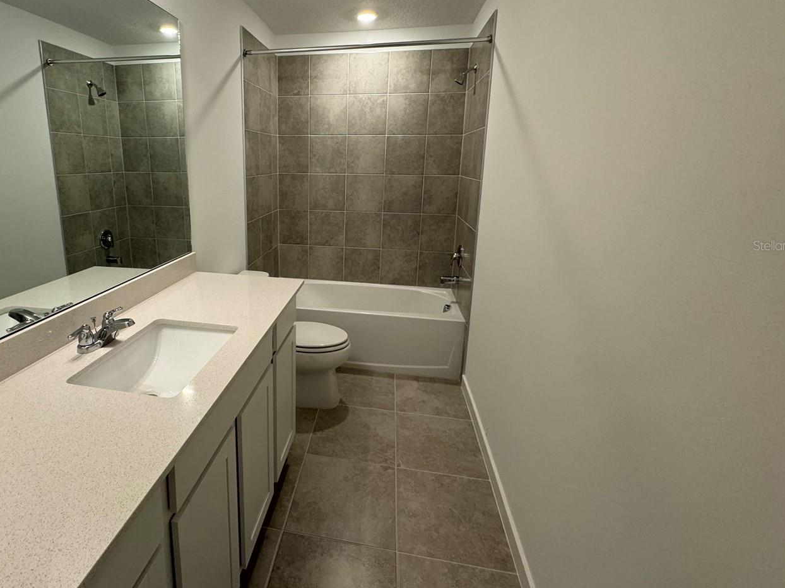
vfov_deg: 71.1
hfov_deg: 86.5
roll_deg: -0.6
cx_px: 308
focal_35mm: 18
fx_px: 408
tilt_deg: -12.8
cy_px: 245
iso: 200
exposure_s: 1/120
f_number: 2.2
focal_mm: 2.22
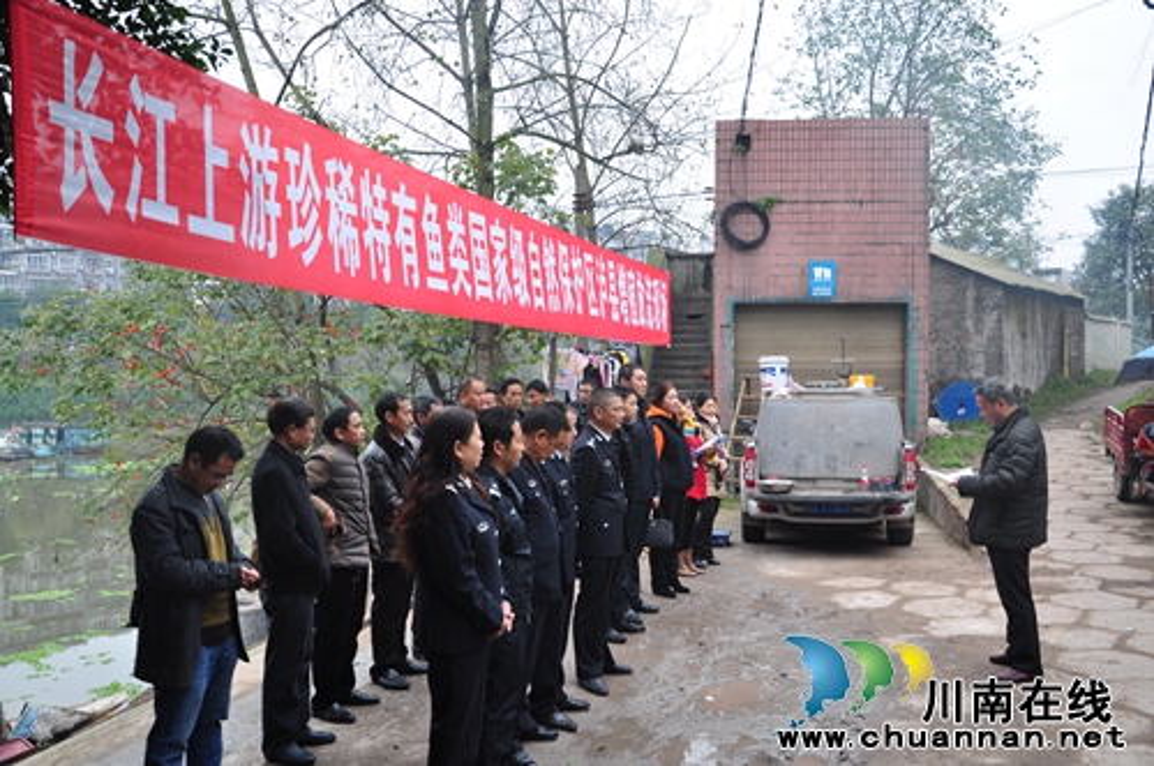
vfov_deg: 39.9
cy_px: 383
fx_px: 1056
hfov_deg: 57.3
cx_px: 577
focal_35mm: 33
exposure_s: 1/100
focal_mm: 22
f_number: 5
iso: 200
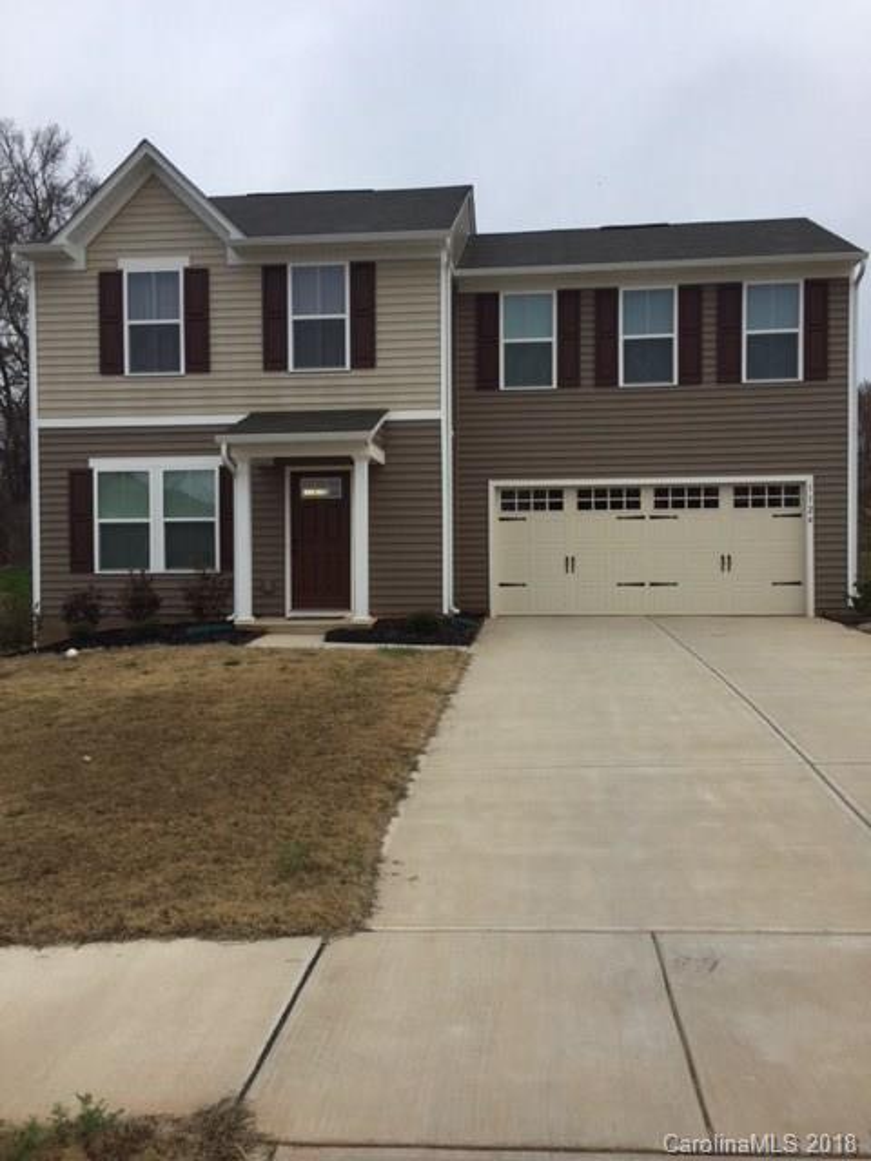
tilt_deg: -0.1
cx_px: 436
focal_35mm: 29
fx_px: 973
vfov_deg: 61.7
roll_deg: +0.2
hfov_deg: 48.2
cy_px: 580
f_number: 2.2
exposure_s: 1/746
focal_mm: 4.15
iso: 32
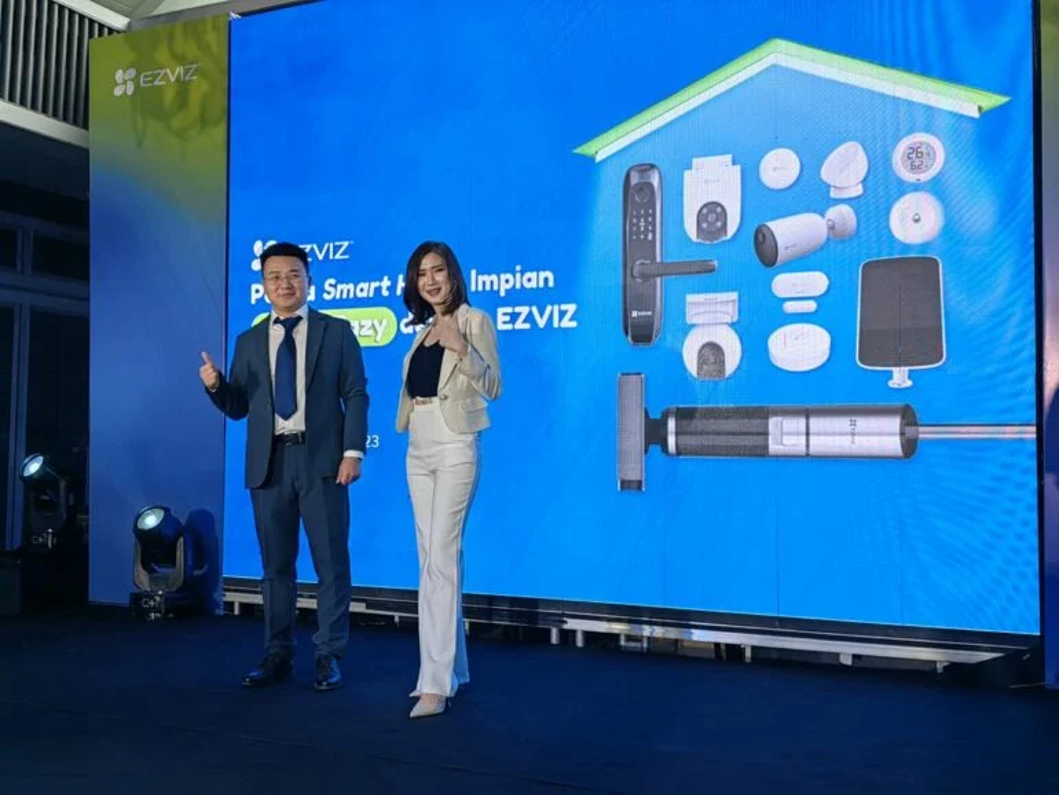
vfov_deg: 39.7
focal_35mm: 36
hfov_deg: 51.3
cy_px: 398
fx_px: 1102
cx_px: 530
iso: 50
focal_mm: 5.54
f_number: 1.8
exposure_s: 1/185
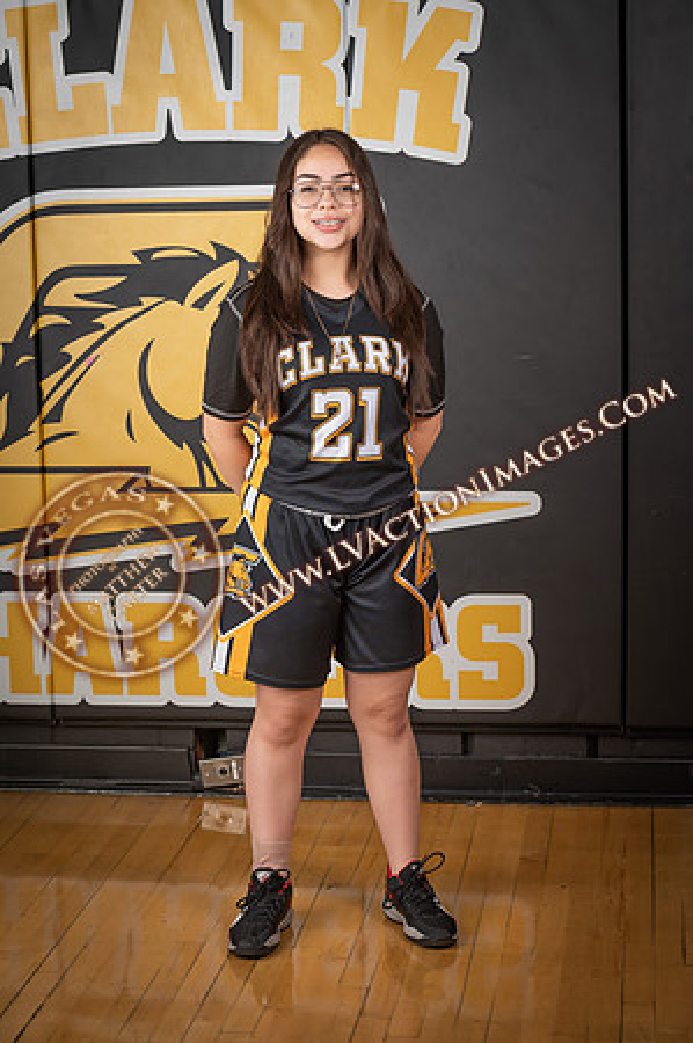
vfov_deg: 27.0
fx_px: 2170
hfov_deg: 18.1
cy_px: 522
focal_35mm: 75
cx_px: 346
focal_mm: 75
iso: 100
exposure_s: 1/125
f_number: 9
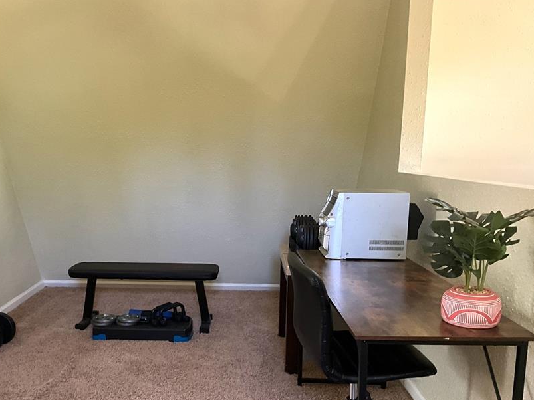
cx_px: 203
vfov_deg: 38.4
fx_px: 571
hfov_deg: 49.7
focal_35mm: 37
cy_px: 249
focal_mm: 3
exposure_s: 1/40
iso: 200
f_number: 1.8
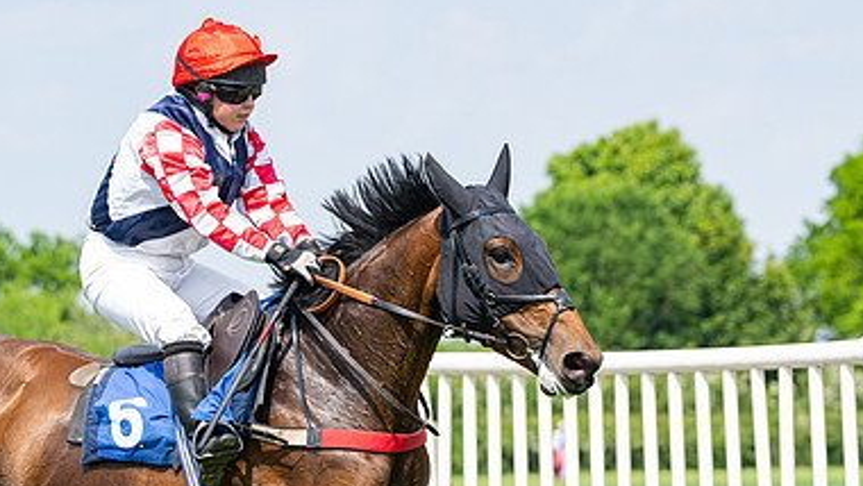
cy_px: 491
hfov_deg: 8.9
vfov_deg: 5.0
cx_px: 155
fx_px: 5539
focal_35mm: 242
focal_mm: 105
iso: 400
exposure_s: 1/2000
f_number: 4
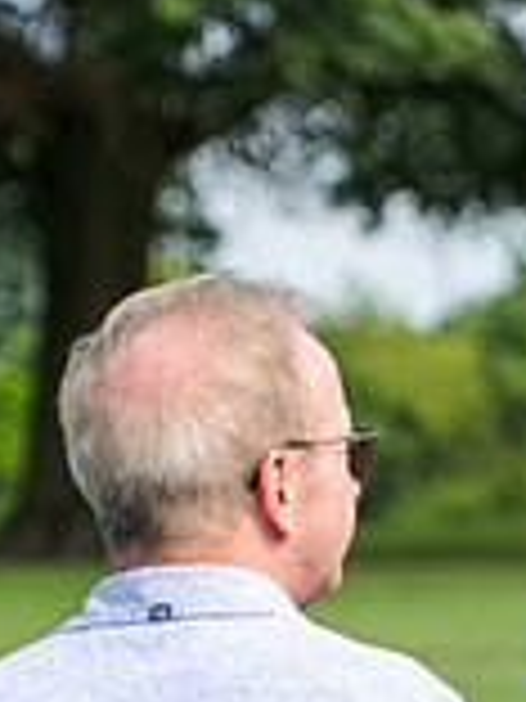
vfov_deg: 6.5
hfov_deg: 4.9
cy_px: 610
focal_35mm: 303
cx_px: 674
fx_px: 6139
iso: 80
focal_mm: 85
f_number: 3.2
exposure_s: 1/640
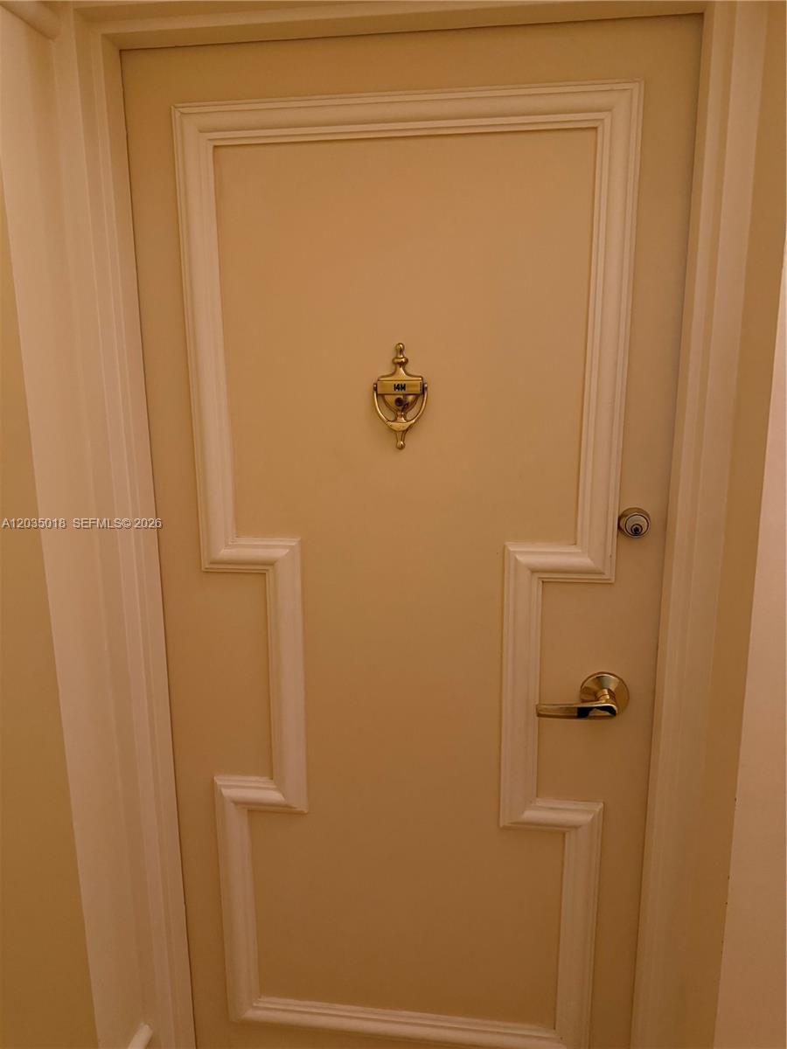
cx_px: 394
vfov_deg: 71.6
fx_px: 728
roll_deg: +0.7
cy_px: 524
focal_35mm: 24
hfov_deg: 56.8
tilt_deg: -11.4
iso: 800
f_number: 1.78
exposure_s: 1/40
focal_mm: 6.76
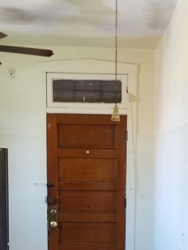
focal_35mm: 65
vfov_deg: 28.5
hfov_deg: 22.5
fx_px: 471
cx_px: 121
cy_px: 230
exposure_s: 1/33
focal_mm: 4.25
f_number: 1.7
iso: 160
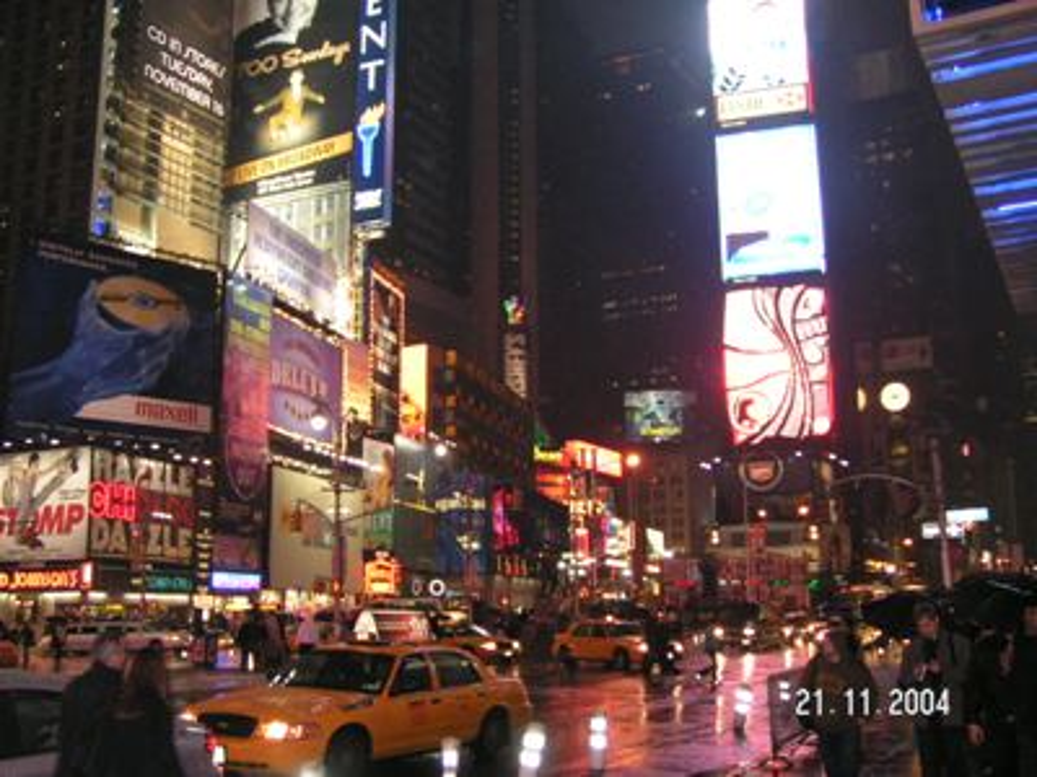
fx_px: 1138
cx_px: 518
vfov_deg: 37.7
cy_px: 388
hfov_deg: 49.0
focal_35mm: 38
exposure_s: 1/40
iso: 200
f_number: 2.8
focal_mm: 5.8
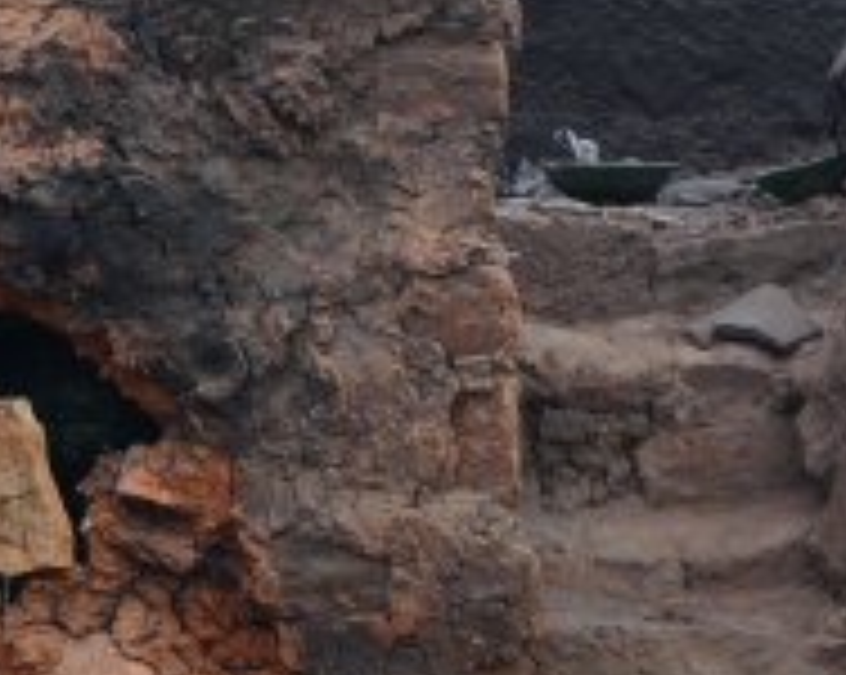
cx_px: 976
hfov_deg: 8.9
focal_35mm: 214
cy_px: 500
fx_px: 5353
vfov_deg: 7.2
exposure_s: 1/250
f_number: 3.9
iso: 125
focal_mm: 25.64
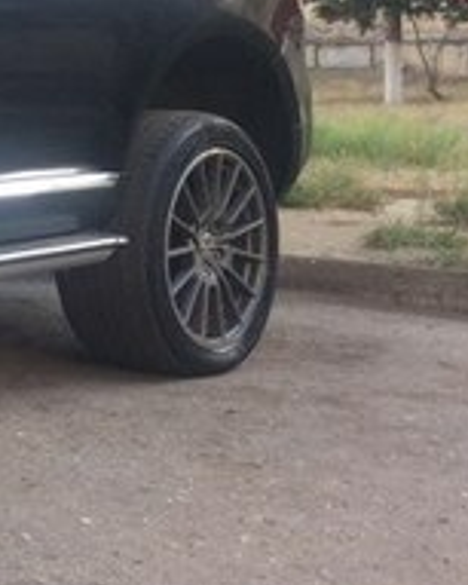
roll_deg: -1.1
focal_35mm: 98
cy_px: 17
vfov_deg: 19.1
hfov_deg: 13.5
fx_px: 1695
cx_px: -462
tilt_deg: -0.2
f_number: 2.2
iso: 32
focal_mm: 4.15
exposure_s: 1/101
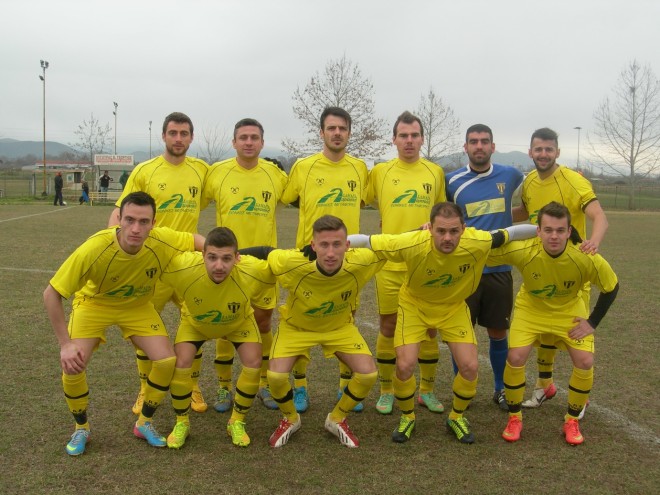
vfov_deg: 35.1
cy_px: 248
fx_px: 782
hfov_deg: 45.8
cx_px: 330
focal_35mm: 41
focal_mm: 8.5
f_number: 4.9
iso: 50
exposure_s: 1/104
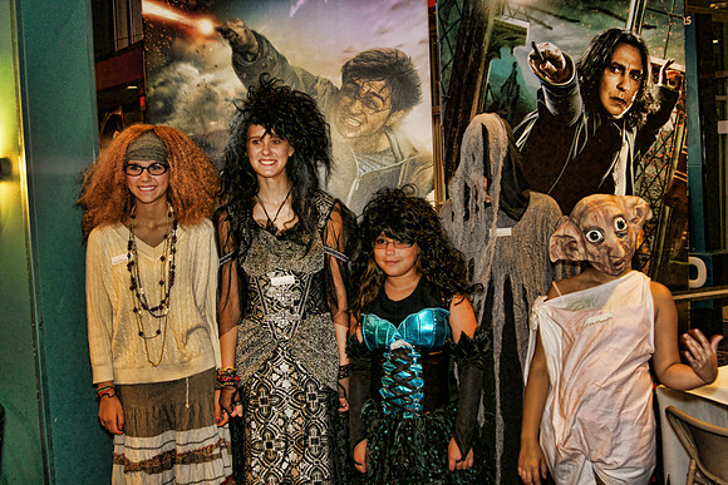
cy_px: 242
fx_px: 849
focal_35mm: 42
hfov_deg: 46.4
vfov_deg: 31.9
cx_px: 364
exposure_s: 1/60
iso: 800
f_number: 3.2
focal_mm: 28
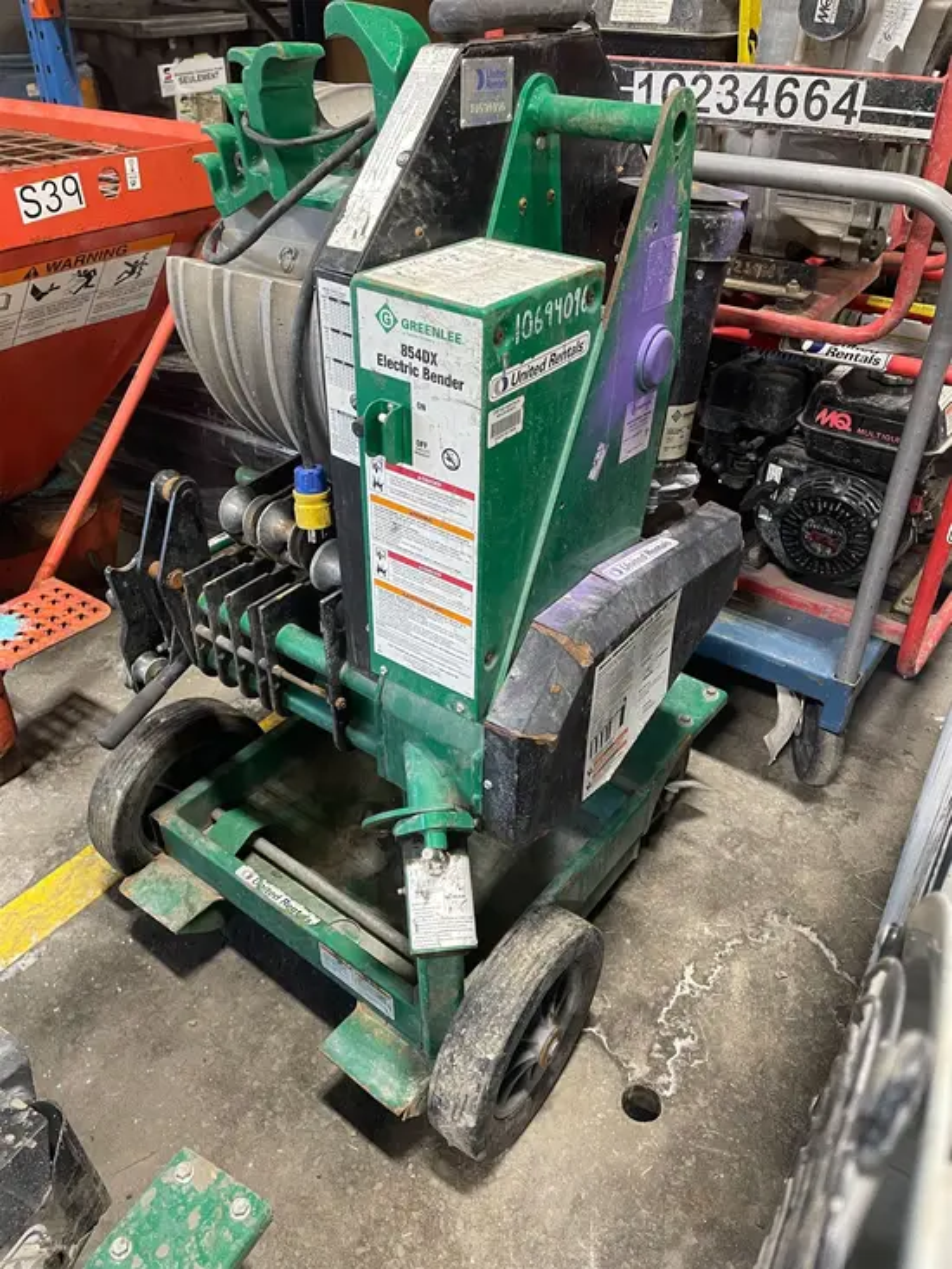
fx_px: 953
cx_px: 476
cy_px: 634
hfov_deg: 53.1
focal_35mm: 26
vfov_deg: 67.3
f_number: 1.6
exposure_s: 1/60
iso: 320
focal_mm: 4.2
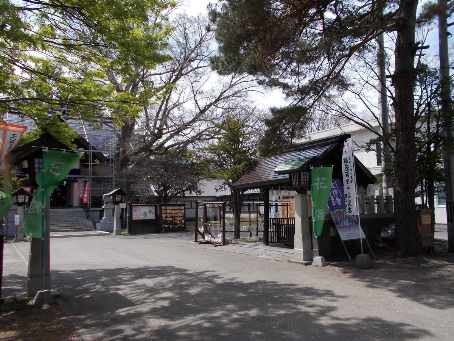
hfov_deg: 60.0
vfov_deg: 46.8
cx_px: 227
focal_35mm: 30
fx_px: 393
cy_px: 170
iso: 80
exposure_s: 1/640
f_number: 3.4
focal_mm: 5.3
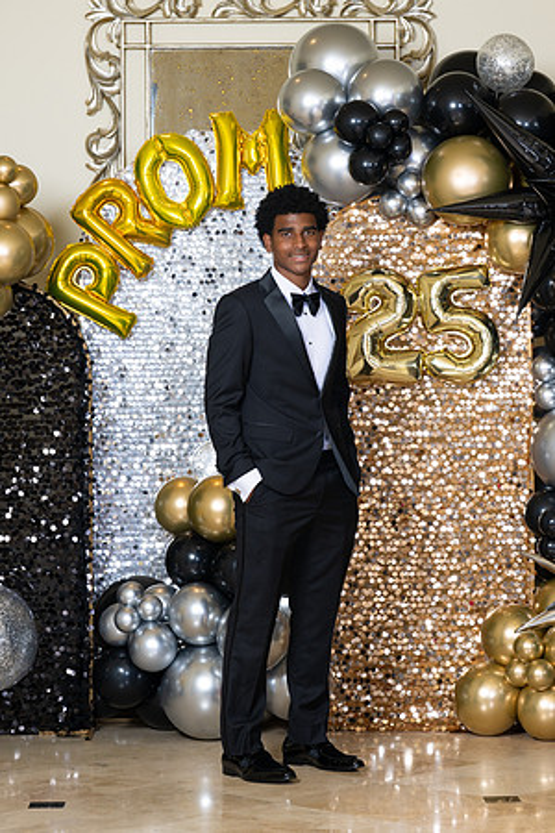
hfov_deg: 11.4
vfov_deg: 17.1
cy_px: 416
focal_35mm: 120
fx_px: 2775
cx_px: 278
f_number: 8
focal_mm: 120
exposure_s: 1/100
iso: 320
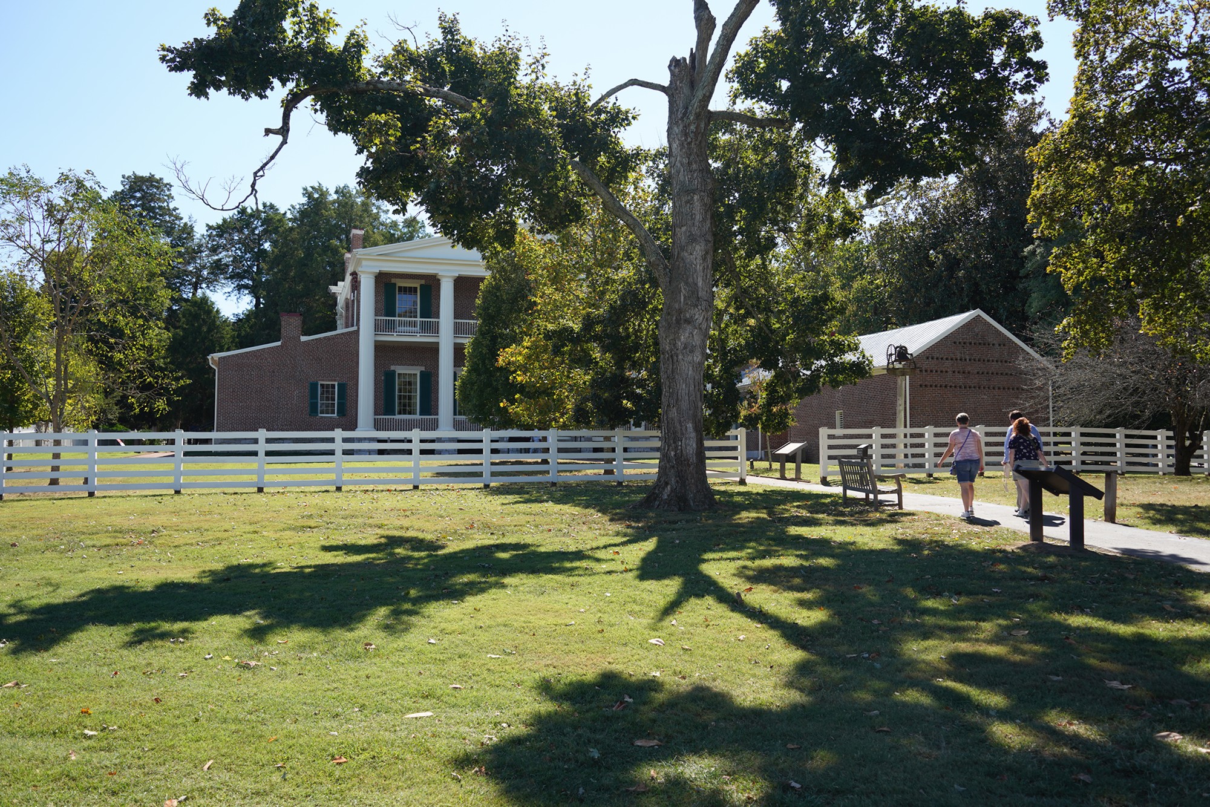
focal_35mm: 28
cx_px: 605
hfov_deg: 65.5
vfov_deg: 46.4
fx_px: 941
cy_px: 404
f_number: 4.5
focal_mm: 28
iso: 100
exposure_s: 1/100
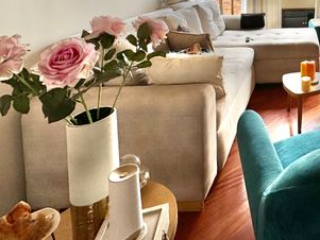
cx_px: 328
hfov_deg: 47.2
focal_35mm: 31
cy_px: -21
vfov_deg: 38.1
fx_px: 287
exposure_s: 1/162
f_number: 2.2
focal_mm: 2.22
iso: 40
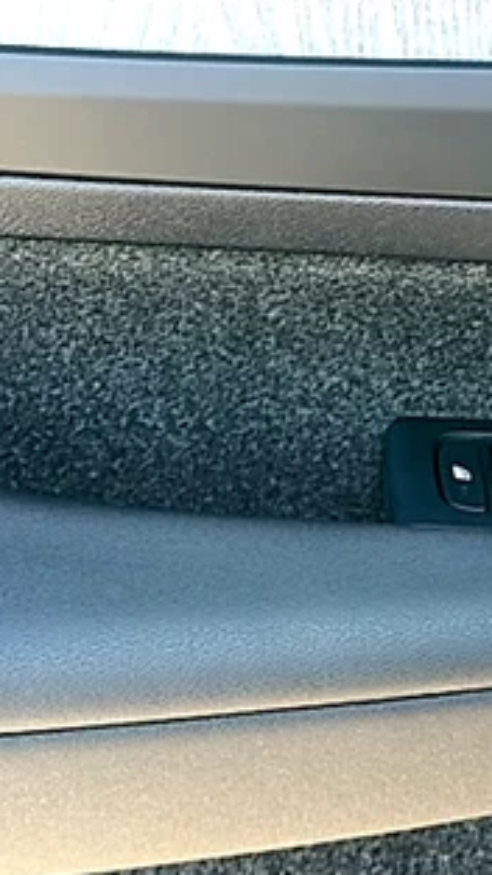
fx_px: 1415
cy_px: 312
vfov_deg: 34.1
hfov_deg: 19.3
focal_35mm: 61
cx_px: 456
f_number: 1.78
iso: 64
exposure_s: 1/125
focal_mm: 6.86
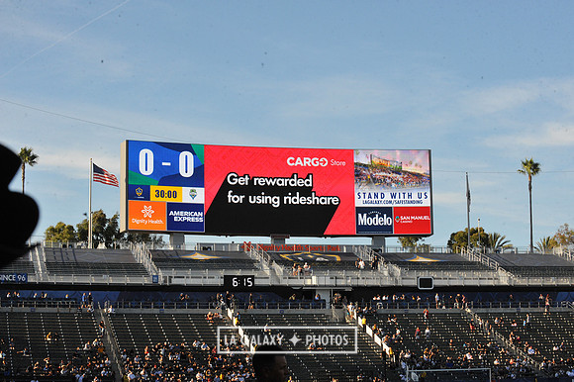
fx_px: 1275
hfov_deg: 25.4
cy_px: 191
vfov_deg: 17.0
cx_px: 287
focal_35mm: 80
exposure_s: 1/800
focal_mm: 80
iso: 1600
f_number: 14
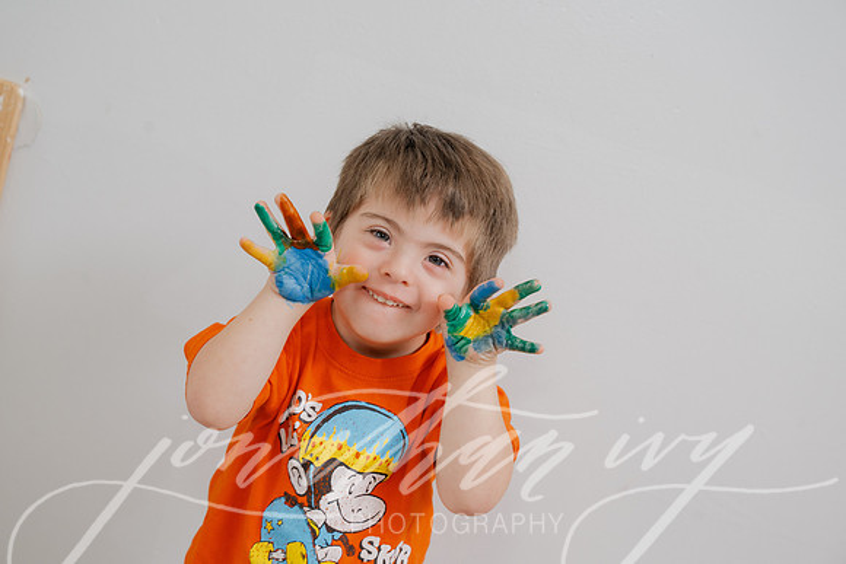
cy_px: 282
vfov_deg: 20.3
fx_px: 1575
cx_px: 423
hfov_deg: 30.1
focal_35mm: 67
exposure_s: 1/200
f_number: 5.6
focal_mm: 67
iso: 1000
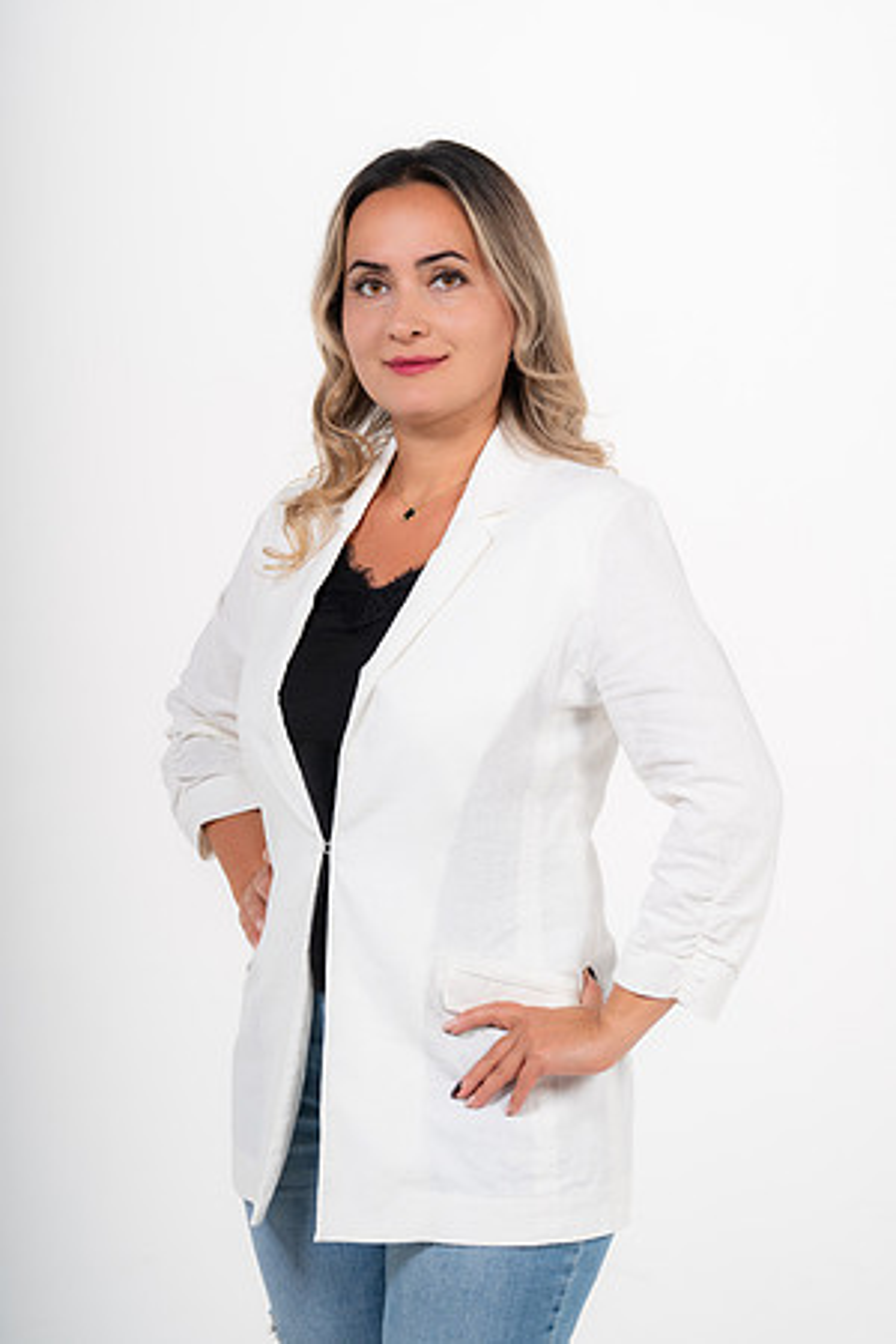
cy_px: 672
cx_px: 448
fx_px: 3397
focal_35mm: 91
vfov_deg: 22.4
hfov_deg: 15.0
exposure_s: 1/200
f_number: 5.6
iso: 320
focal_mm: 91
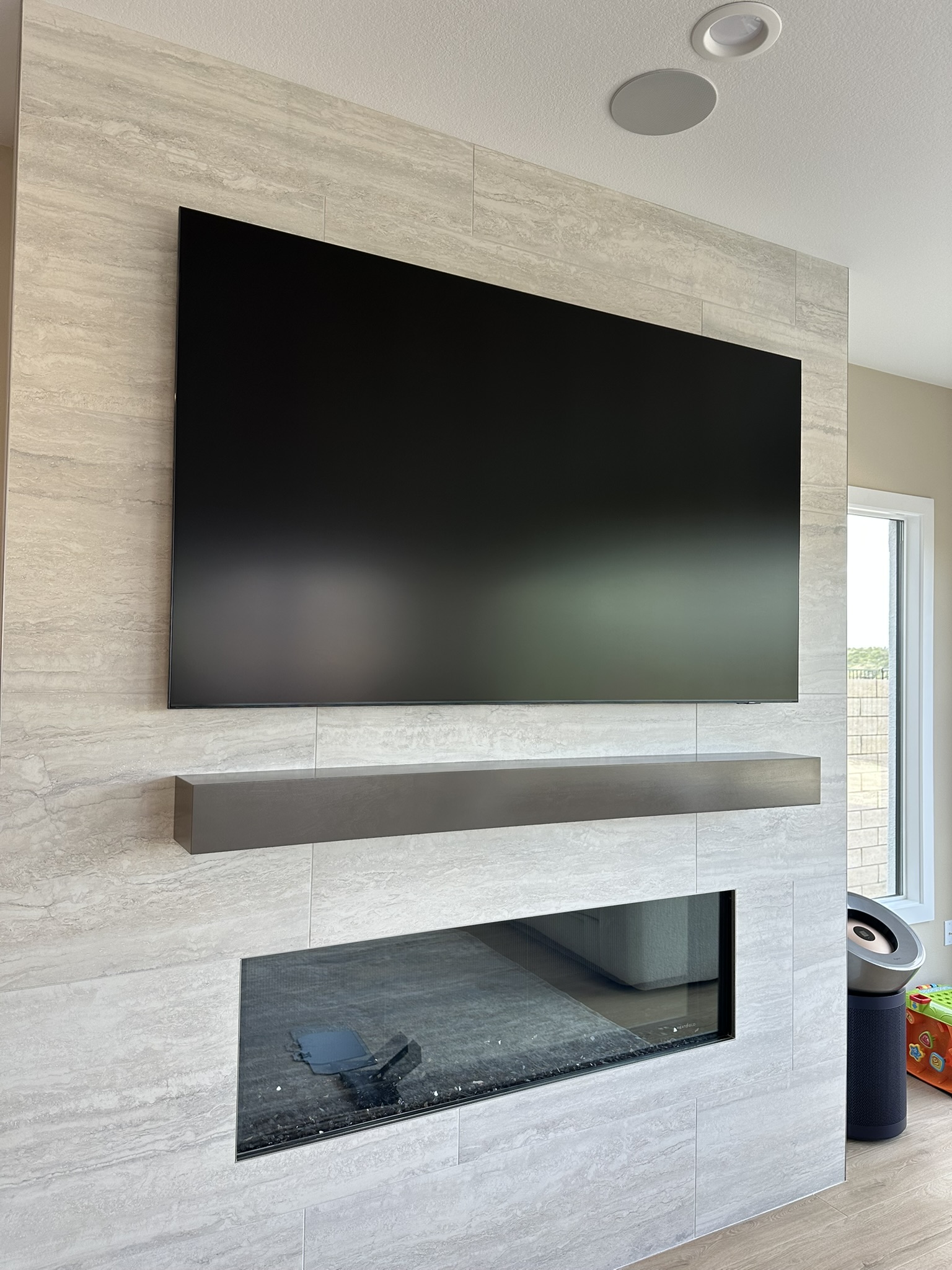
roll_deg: -1.5
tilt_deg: +3.2
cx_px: 476
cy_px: 635
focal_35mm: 24
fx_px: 880
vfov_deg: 71.6
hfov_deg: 56.8
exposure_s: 1/120
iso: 100
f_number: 1.78
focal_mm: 6.86
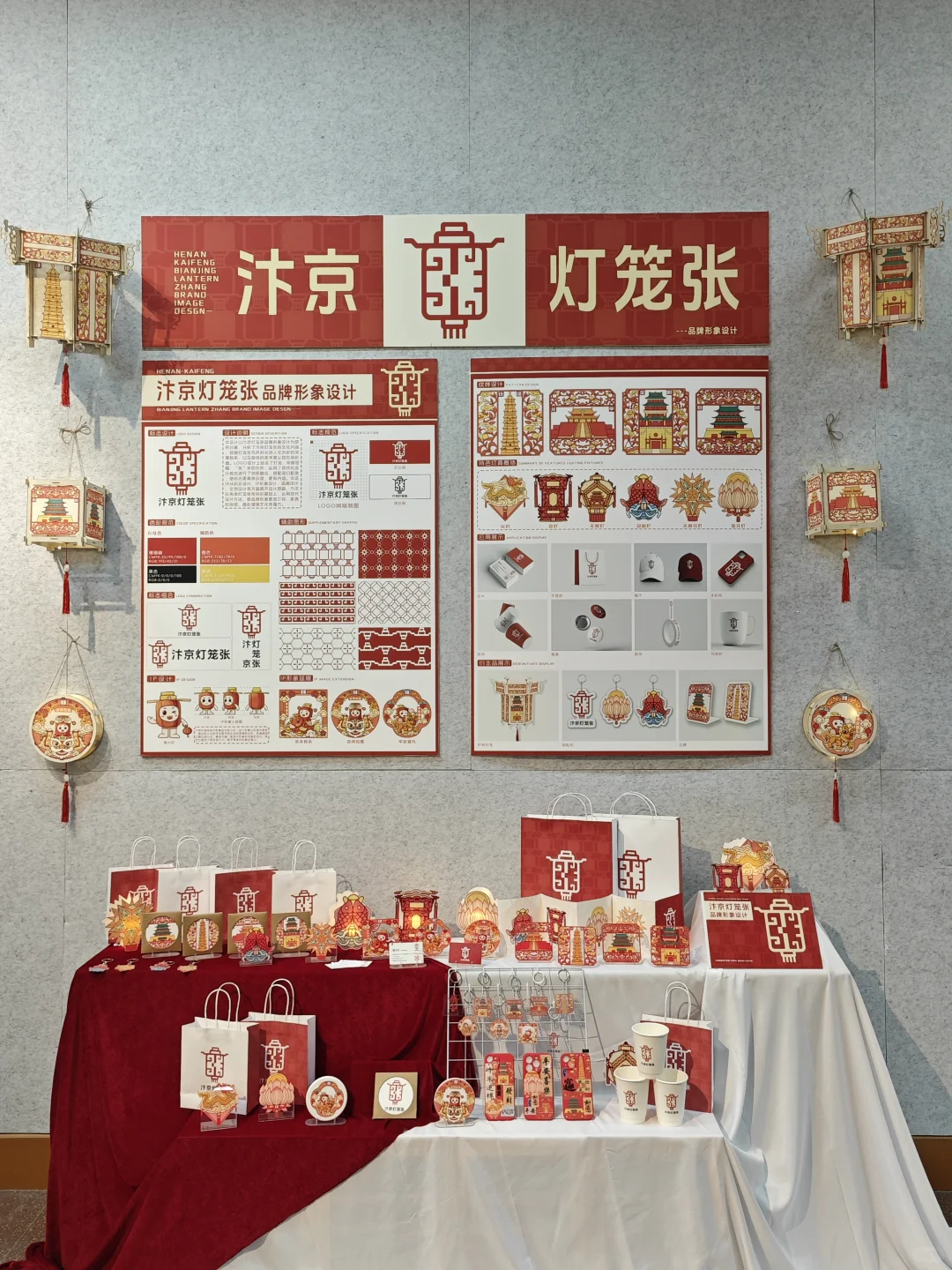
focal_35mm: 30
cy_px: 635
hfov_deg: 46.8
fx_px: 1100
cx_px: 476
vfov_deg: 60.0
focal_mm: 5.43
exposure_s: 1/100
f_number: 1.8
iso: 250
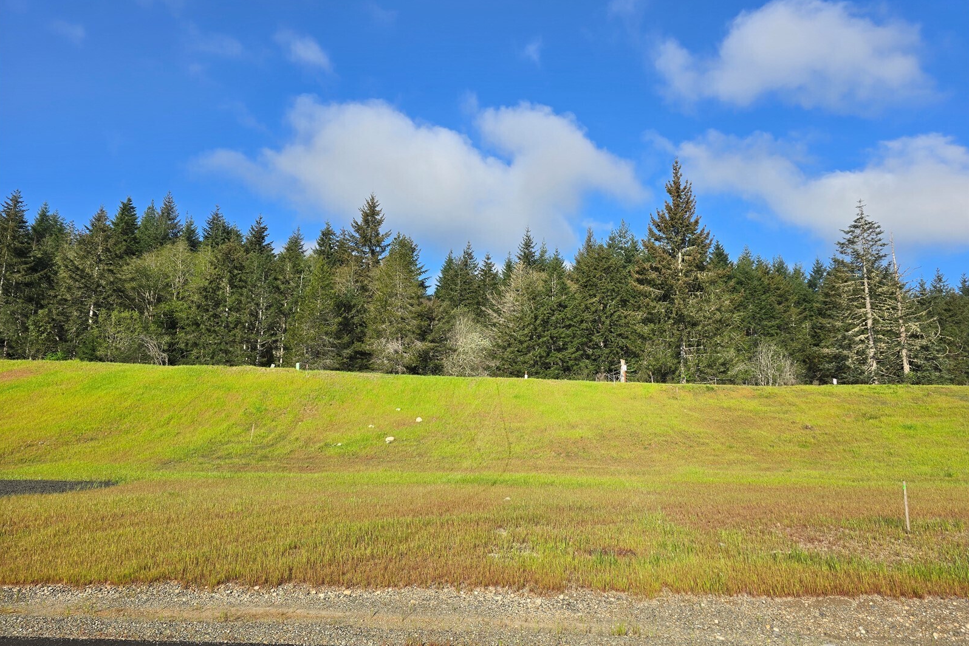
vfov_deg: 53.1
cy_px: 320
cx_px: 484
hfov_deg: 73.7
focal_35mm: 24
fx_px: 646
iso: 12
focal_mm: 6.3
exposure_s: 1/756
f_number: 1.7
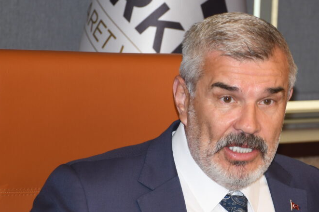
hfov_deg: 8.4
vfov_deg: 5.6
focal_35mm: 246
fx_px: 2179
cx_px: 233
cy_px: 163
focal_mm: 85
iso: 400
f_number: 5.3
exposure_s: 1/60
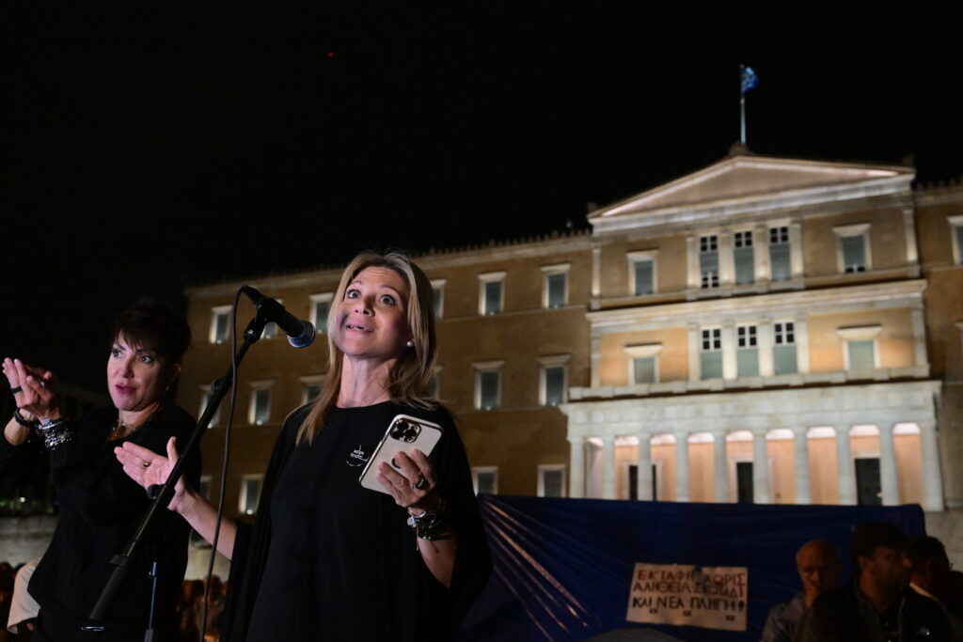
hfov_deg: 51.9
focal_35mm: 37
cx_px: 482
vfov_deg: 36.0
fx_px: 990
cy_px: 321
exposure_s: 1/160
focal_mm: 37
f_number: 4.5
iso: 8000
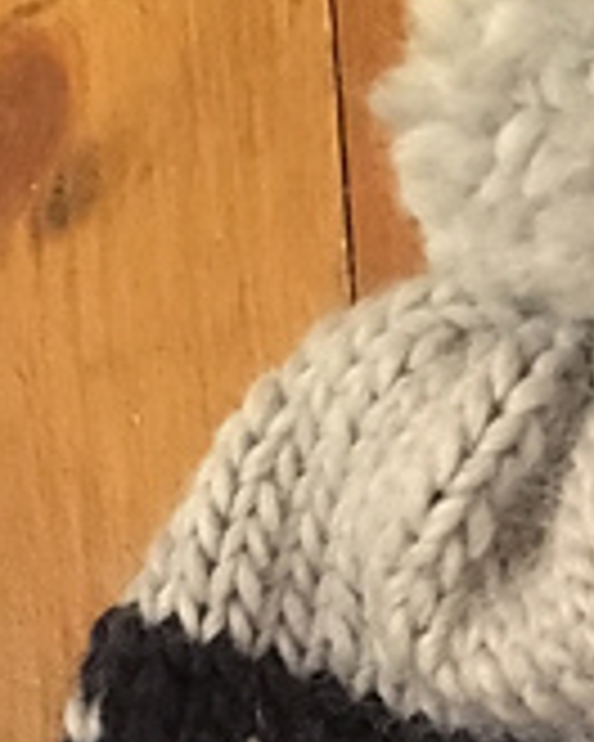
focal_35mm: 110
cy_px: 1052
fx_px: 2417
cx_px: 756
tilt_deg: -87.2
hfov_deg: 13.5
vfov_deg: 16.2
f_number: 2.2
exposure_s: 1/17
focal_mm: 4.15
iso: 800
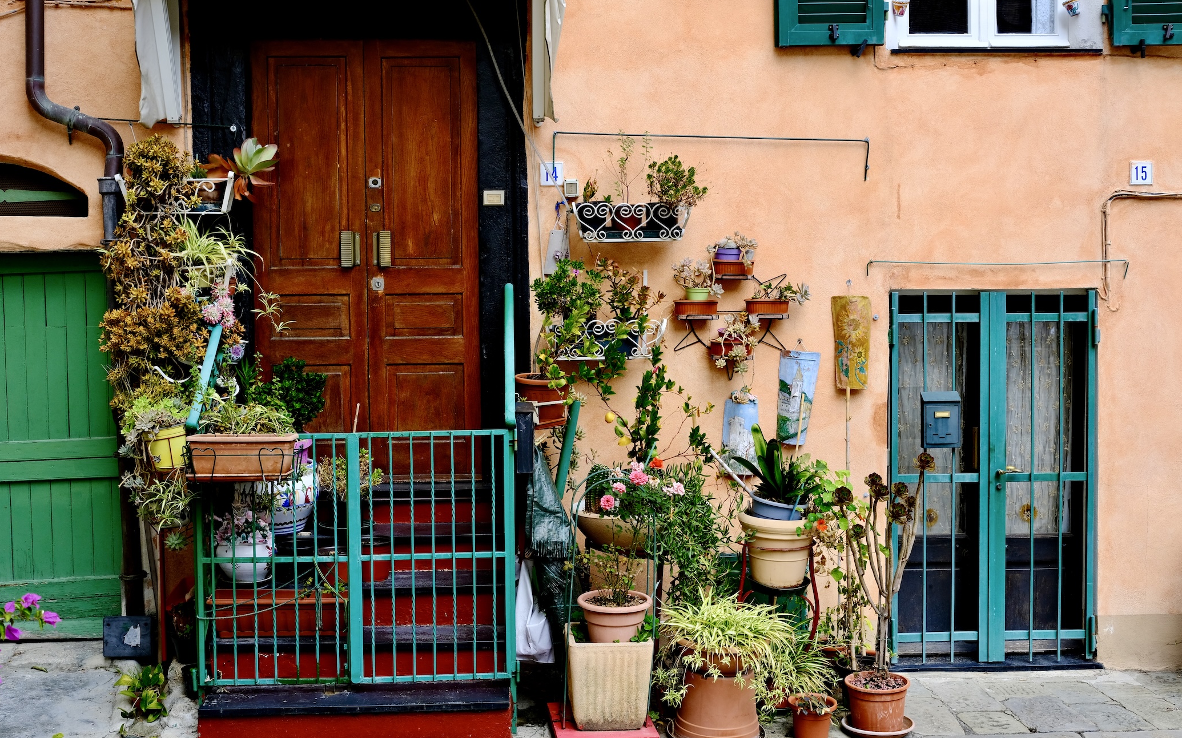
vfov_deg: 30.5
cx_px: 590
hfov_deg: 47.2
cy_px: 378
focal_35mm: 42
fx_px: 1353
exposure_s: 1/250
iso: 320
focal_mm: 27
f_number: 5.6
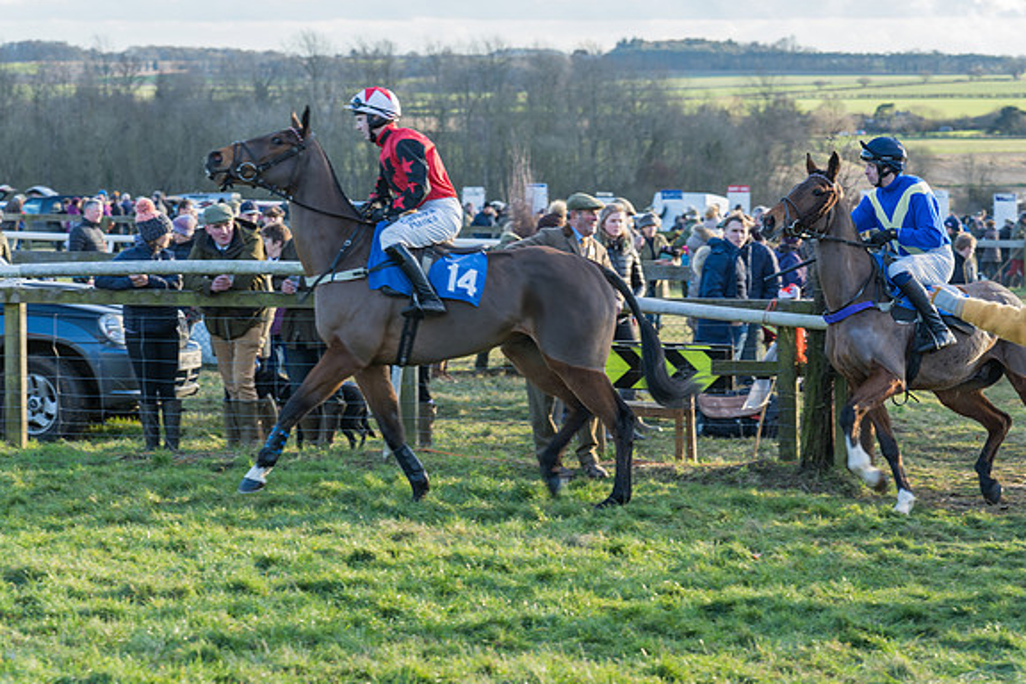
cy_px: 338
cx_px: 491
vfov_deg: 10.2
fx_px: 3819
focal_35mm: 134
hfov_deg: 15.3
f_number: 5.6
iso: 200
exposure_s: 1/125
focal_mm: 116
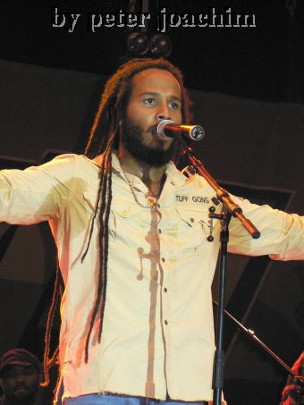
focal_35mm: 199
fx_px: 2329
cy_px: 202
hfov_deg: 7.5
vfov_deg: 9.9
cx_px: 152
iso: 400
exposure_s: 1/60
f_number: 3.3
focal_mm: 34.2
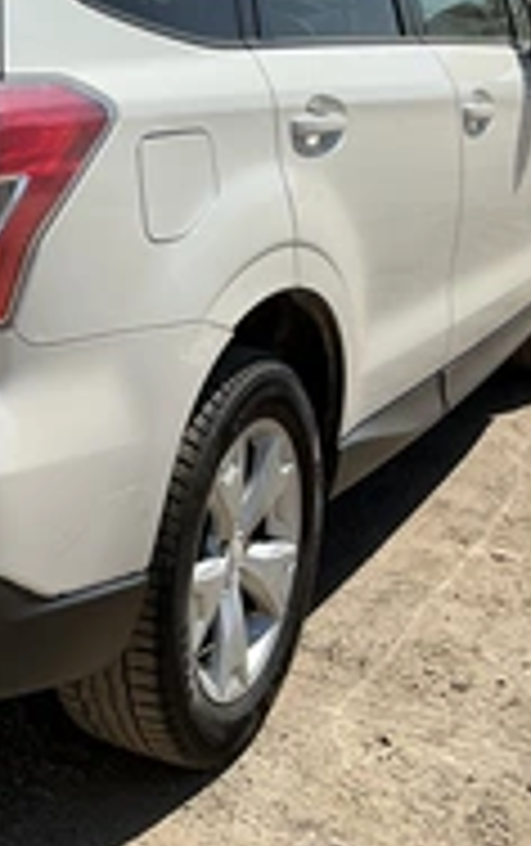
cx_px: -90
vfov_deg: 31.8
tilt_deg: -10.5
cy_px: 212
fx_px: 1454
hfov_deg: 19.6
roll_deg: +1.2
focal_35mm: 63
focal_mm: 3
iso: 25
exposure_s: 1/2427
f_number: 1.8
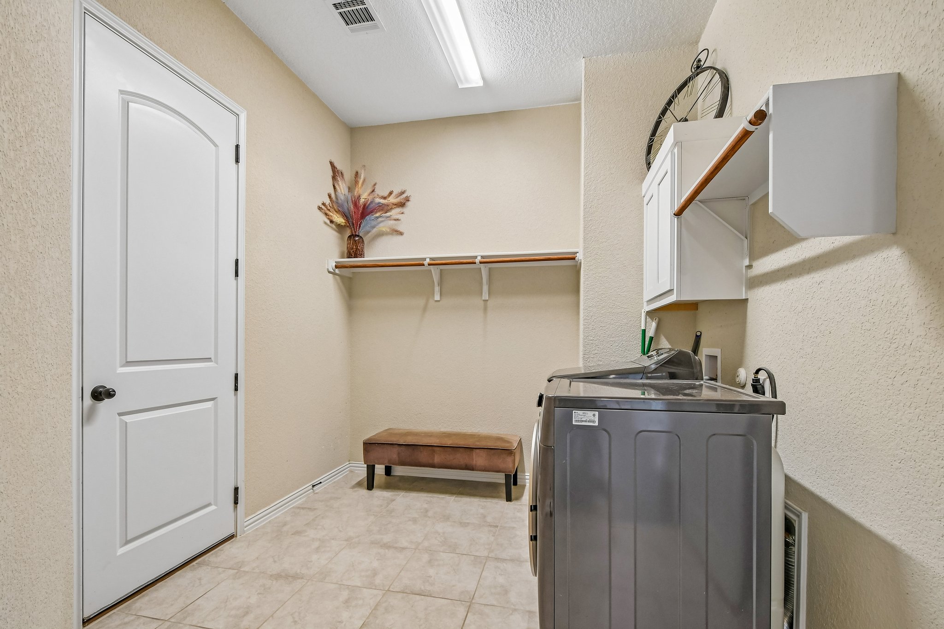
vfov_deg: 77.3
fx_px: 393
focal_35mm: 15
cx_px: 472
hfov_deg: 100.4
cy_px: 314
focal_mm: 10
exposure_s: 1/6
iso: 400
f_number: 8
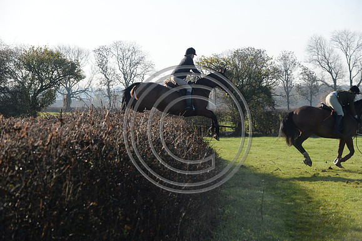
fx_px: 1306
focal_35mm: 130
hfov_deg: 15.8
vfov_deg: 10.5
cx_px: 181
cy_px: 120
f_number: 7.1
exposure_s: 1/1250
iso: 1000
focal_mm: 130
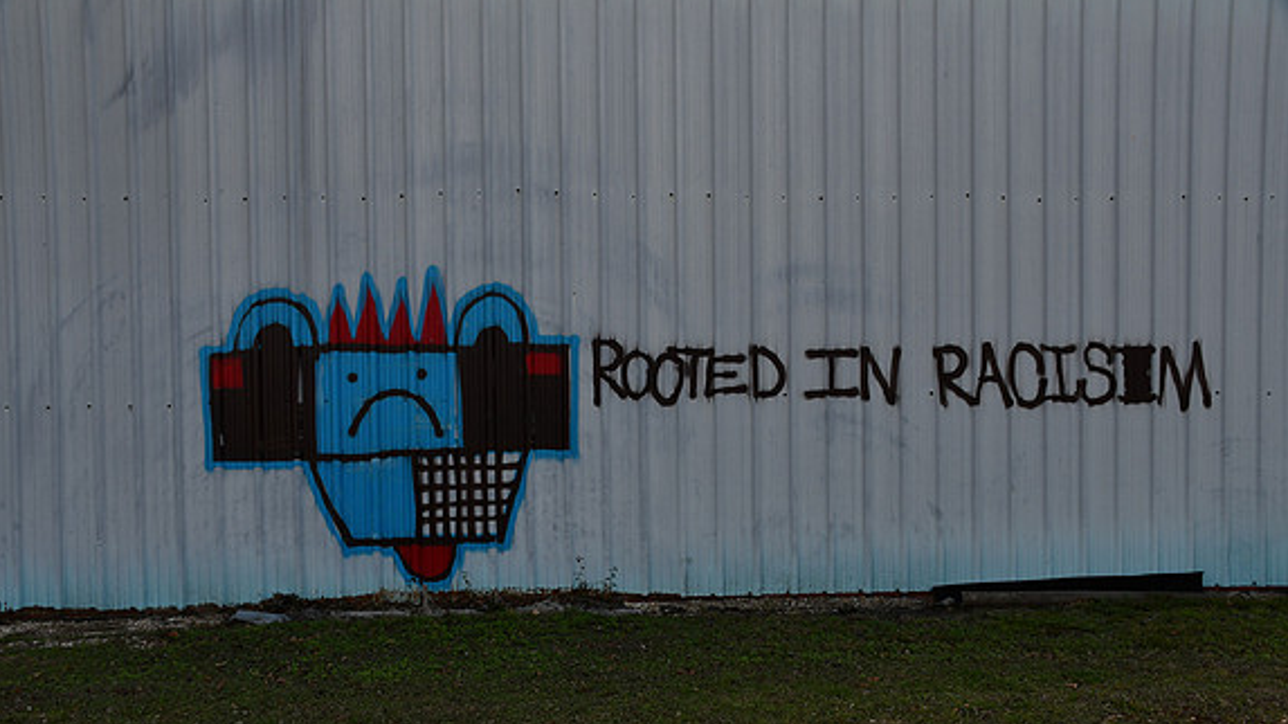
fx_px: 1195
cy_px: 408
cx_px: 650
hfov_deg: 56.6
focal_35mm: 35
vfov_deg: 33.7
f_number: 8
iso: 200
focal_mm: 22
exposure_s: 1/250
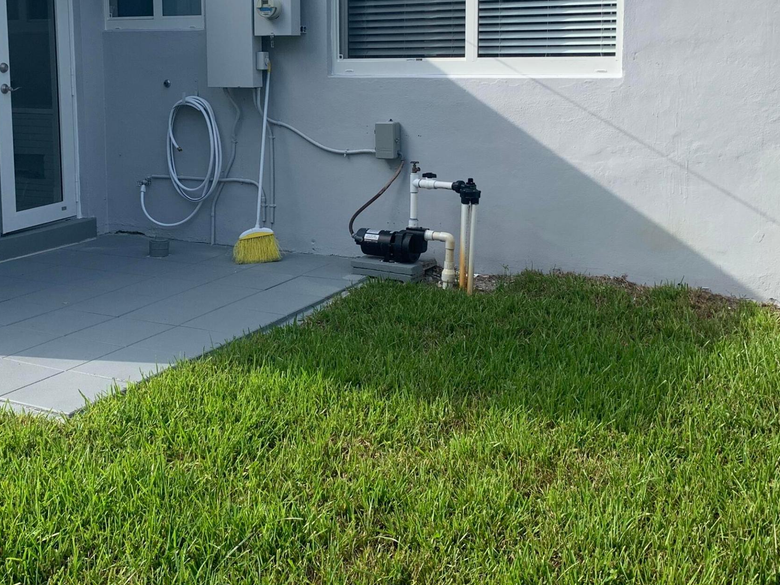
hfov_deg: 41.9
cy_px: 130
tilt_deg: -6.3
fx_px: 1014
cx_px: 318
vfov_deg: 31.5
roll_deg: -0.3
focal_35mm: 45
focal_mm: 4.25
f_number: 1.8
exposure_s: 1/1235
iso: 25
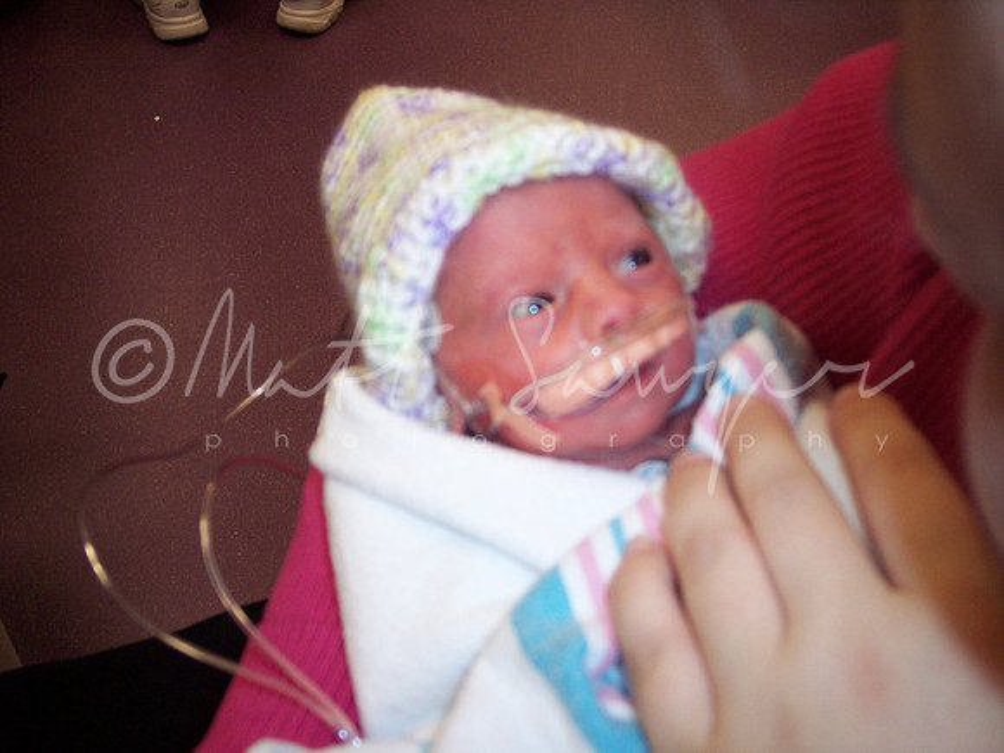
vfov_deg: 36.8
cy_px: 376
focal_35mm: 39
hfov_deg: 47.9
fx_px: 1131
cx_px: 502
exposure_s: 1/60
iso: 140
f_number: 2.8
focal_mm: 8
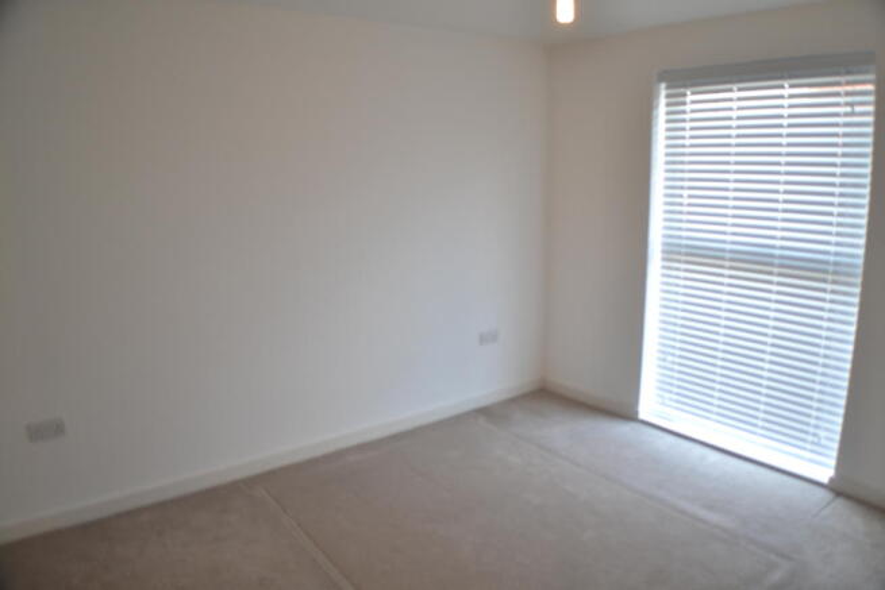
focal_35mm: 30
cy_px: 295
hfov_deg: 61.9
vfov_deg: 43.6
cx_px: 442
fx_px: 738
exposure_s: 1/30
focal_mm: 20
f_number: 3.8
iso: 400
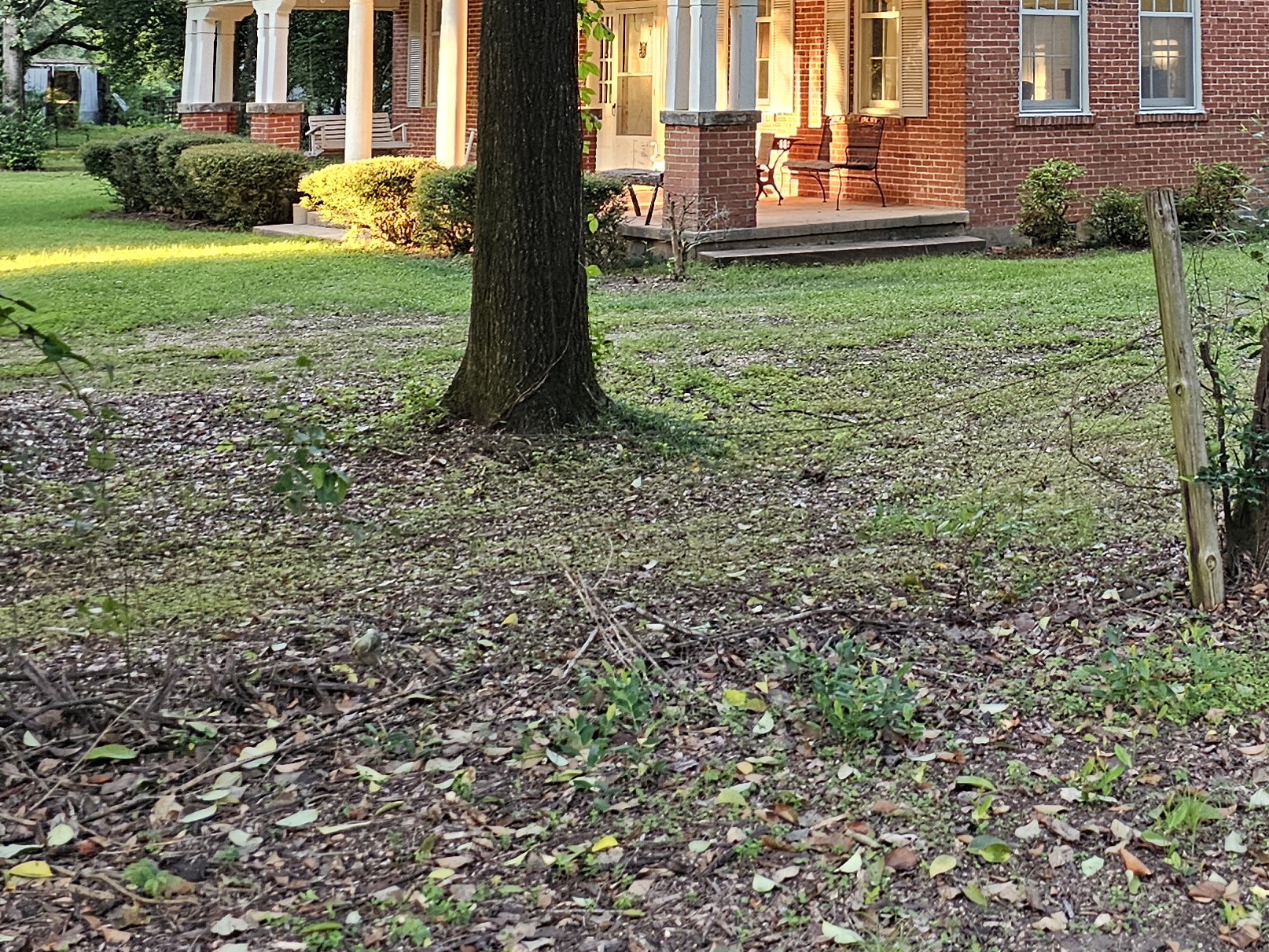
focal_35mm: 57
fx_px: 2090
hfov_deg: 32.9
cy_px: -56
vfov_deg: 24.2
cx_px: 1005
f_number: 1.7
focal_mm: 6.3
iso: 250
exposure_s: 1/120
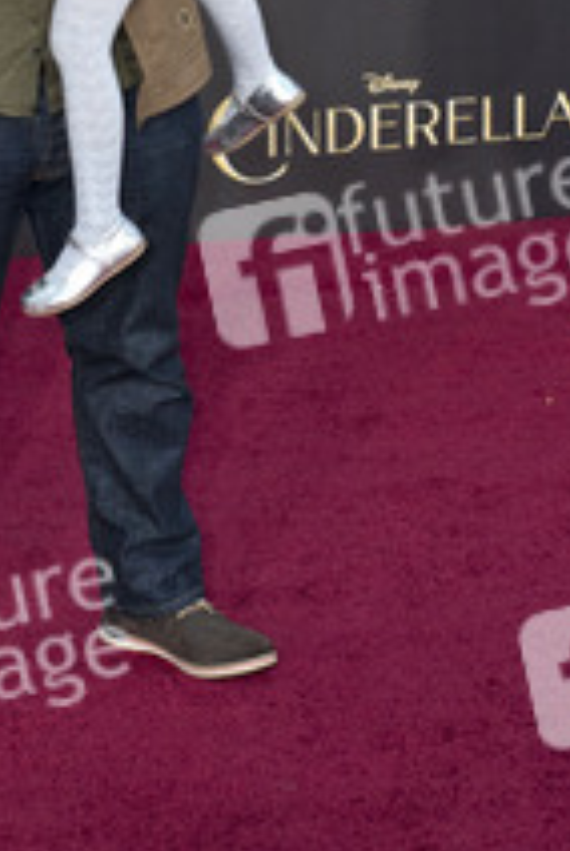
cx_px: 42
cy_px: 52
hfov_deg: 10.4
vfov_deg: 15.3
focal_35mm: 132
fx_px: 3125
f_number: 4
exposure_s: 1/400
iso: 400
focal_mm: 70
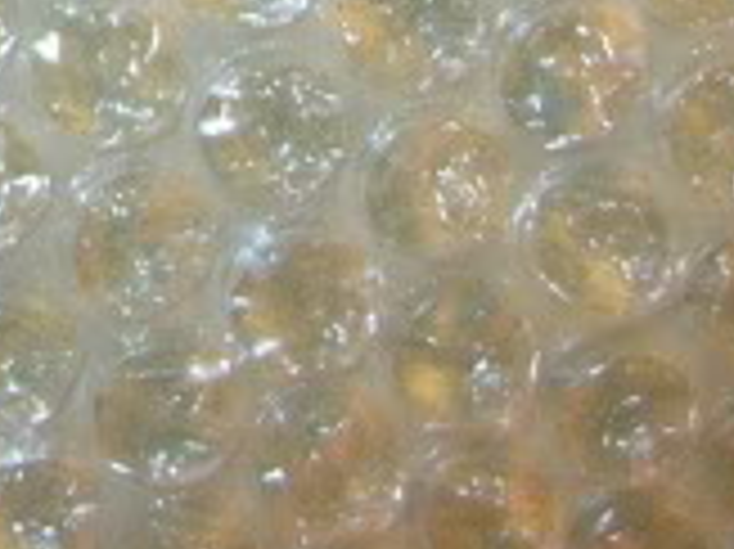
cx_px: -502
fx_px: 3750
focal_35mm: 177
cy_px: -716
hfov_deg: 10.6
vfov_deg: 7.8
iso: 300
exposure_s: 2
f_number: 2.7
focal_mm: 6
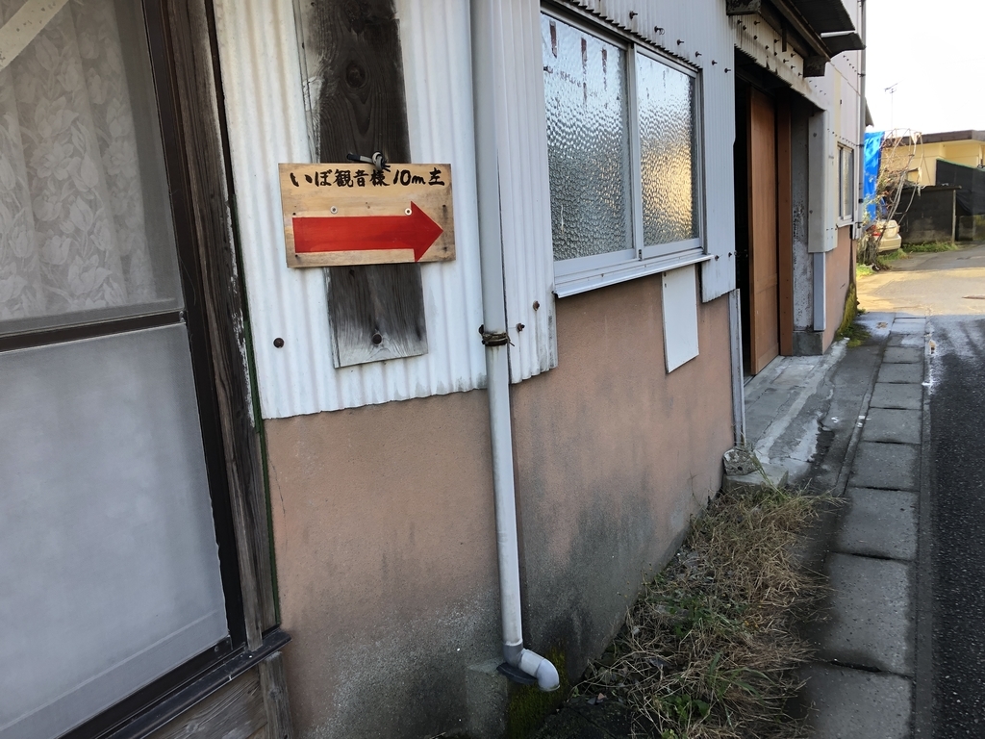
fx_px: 797
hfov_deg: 63.4
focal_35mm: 28
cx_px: 492
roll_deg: +5.3
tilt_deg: -6.9
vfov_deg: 49.7
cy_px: 370
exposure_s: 1/120
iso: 32
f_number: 1.8
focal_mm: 3.99
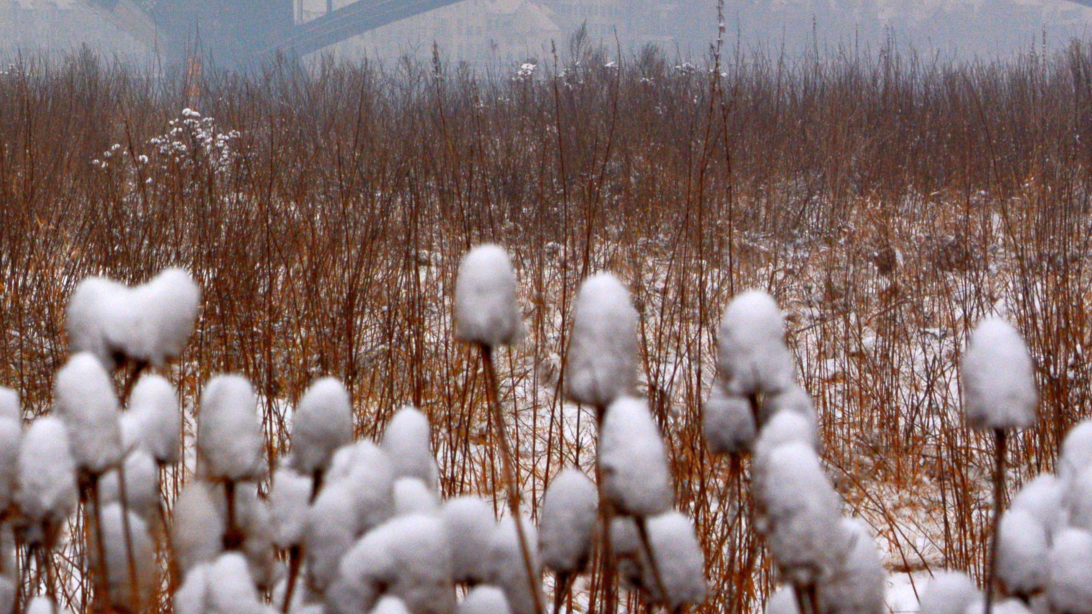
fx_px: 12746
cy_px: -43
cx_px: -15
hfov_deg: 4.9
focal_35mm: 440
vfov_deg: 2.8
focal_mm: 125
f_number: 18
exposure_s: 1/320
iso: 500
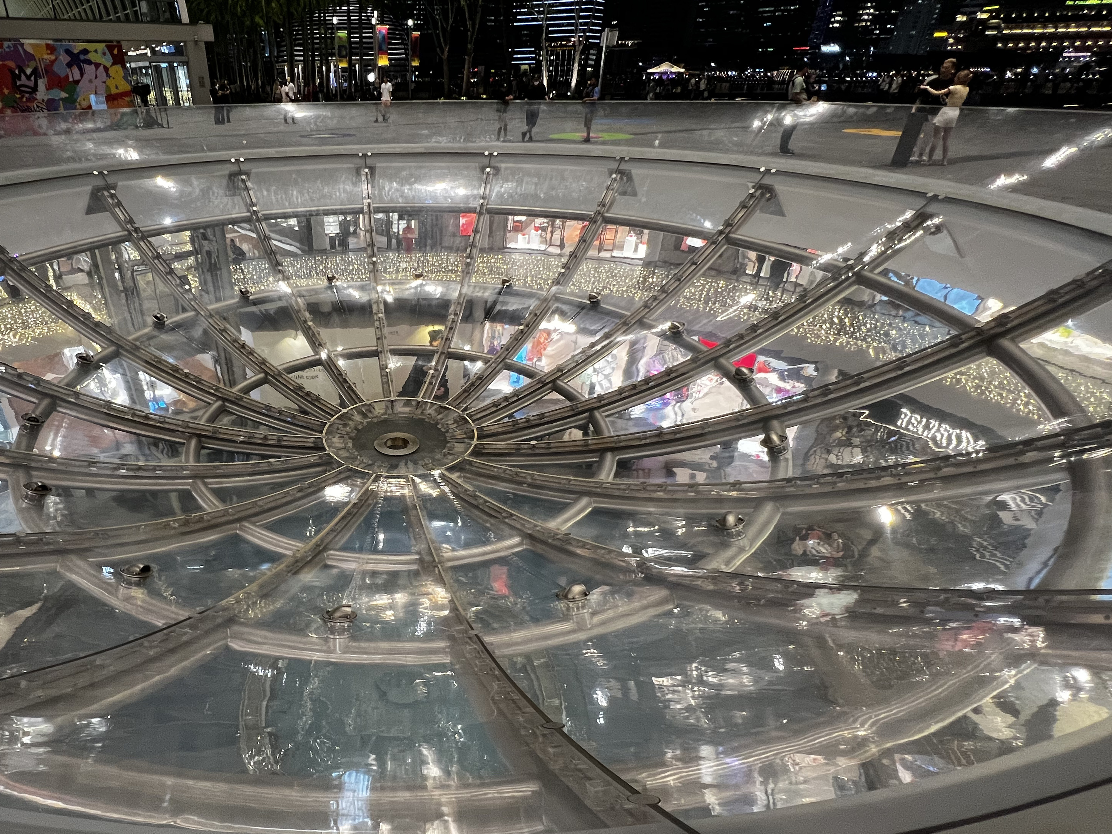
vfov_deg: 71.6
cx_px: 405
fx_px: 578
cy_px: 429
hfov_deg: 85.7
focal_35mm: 18
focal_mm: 1.57
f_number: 1.8
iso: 250
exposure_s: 1/50
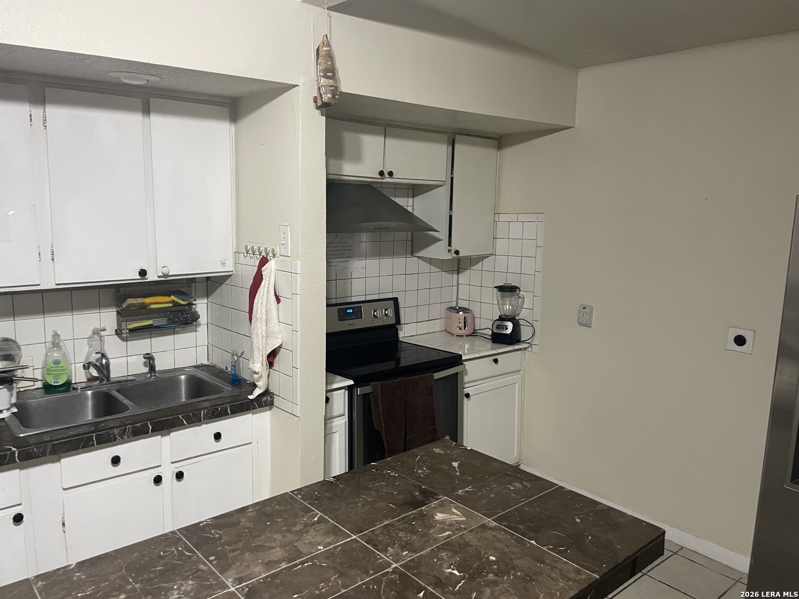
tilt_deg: -8.6
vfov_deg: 53.1
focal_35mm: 26
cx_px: 400
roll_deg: -1.0
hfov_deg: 67.3
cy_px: 300
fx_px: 600
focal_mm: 4.2
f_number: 1.6
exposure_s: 1/60
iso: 320
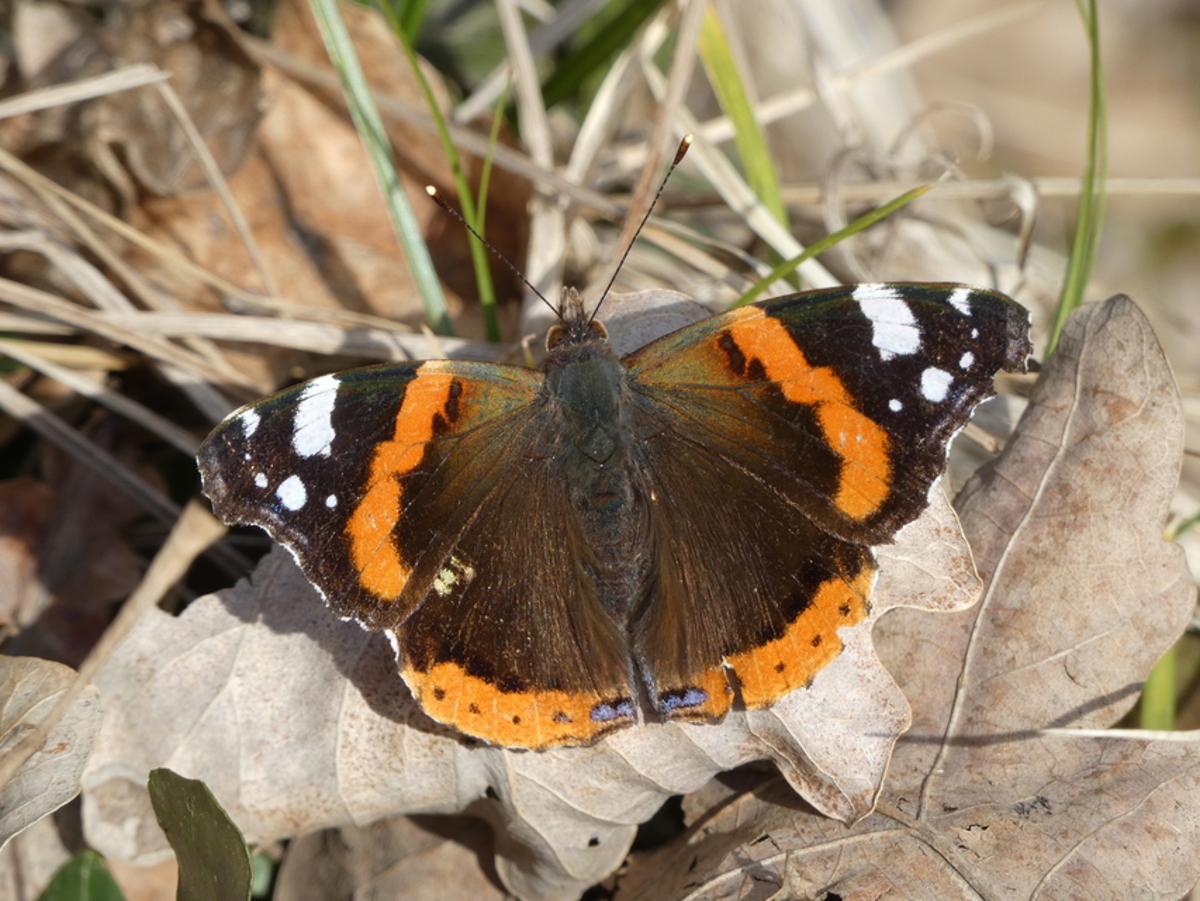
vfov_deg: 3.1
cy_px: 450
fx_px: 16781
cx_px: 600
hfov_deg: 4.1
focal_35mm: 484
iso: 100
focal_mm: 86.7
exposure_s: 1/100
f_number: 5.6
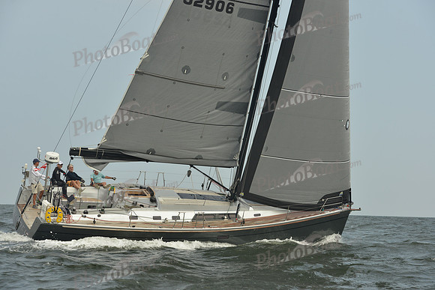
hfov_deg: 28.8
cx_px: 218
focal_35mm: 70
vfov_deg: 19.5
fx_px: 846
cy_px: 145
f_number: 7.1
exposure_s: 1/1250
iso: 320
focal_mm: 70
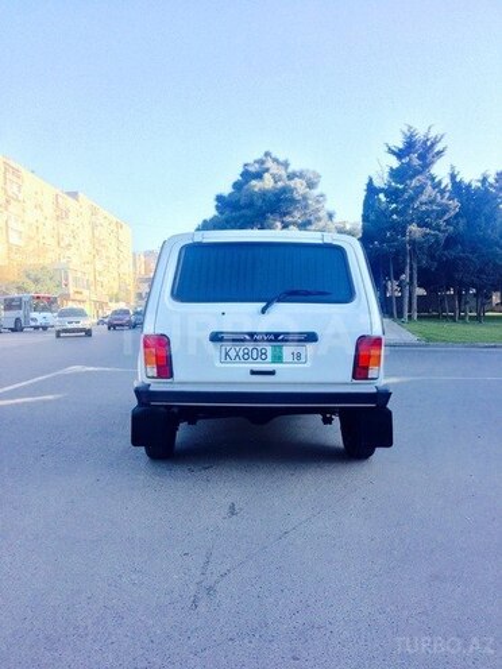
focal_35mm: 29
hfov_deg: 48.2
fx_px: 561
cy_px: 334
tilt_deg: -2.5
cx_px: 251
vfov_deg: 61.7
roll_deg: +3.2
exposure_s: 1/348
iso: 32
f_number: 2.2
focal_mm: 4.15
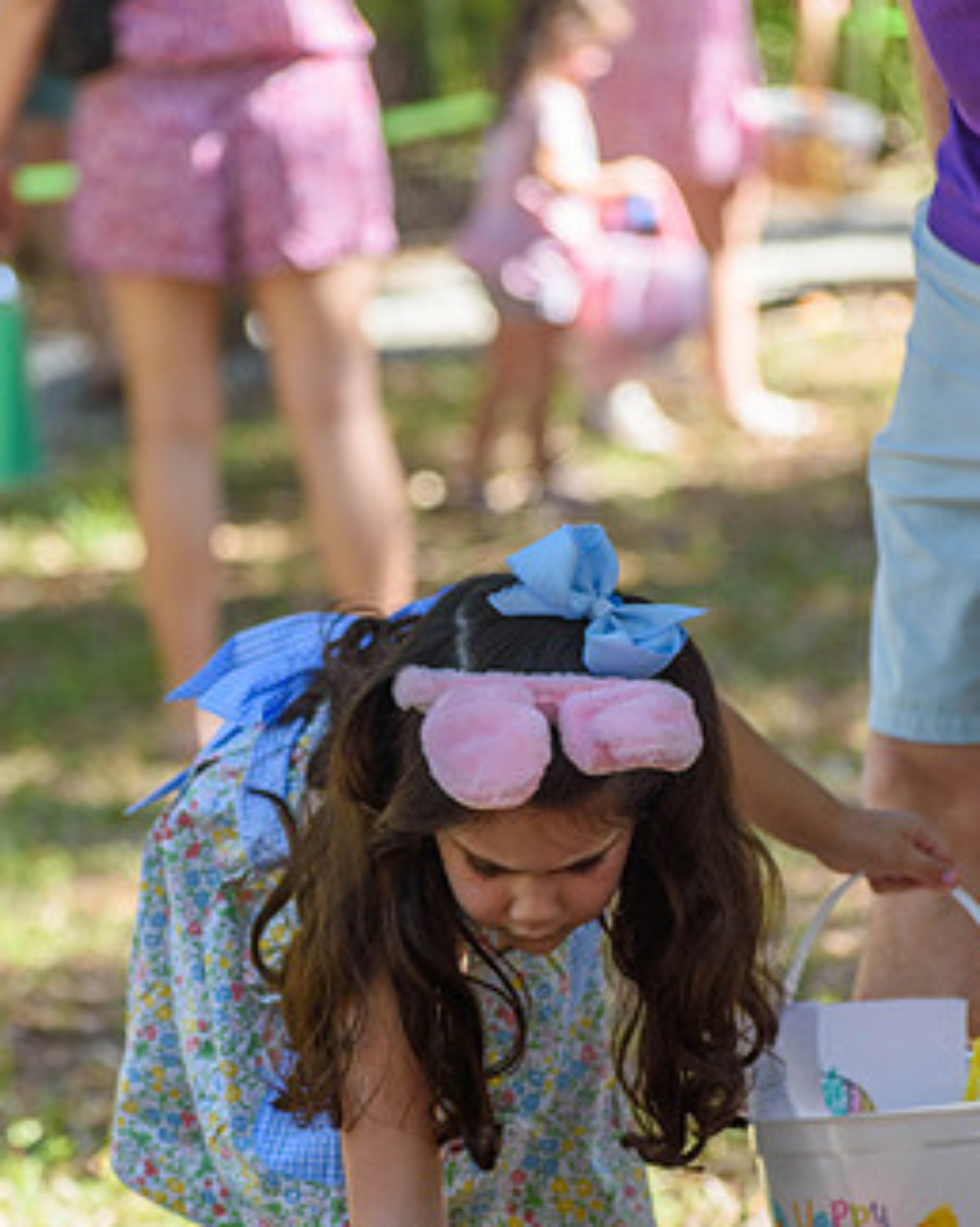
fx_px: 9617
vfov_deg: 7.3
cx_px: 444
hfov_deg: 5.8
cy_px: 802
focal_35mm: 265
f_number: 4.8
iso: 500
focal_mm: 135
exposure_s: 1/1000
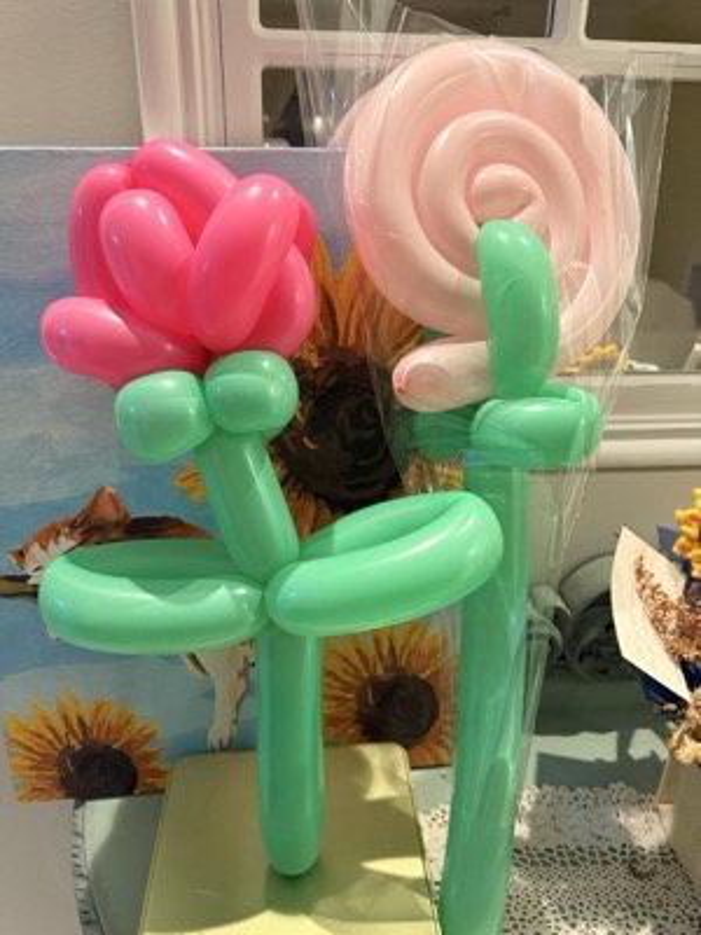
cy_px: 468
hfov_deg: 56.8
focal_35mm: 24
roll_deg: -1.7
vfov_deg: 71.6
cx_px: 350
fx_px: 648
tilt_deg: -25.6
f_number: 1.78
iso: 500
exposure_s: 1/50
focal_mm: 6.76
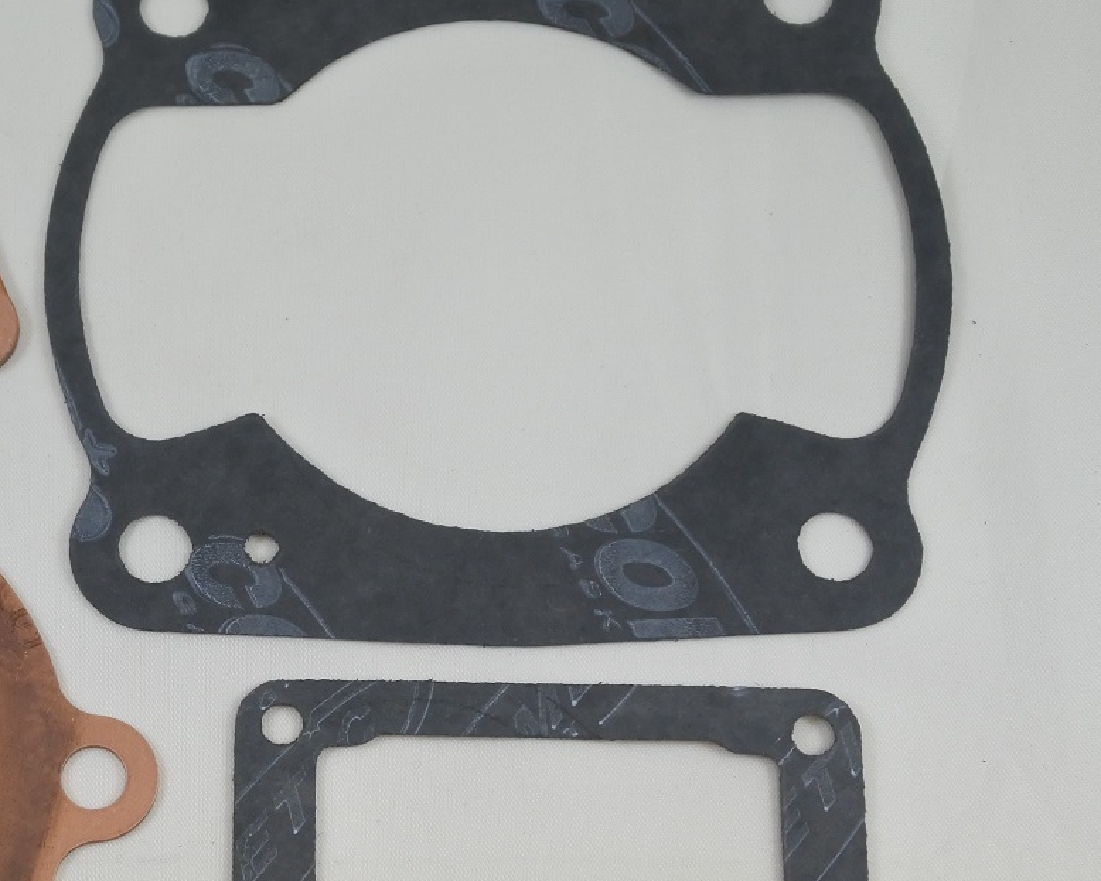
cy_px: 542
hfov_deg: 26.0
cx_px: 146
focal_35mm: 71
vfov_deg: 21.5
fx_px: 2314
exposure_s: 1/200
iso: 400
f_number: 4.5
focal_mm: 16.1
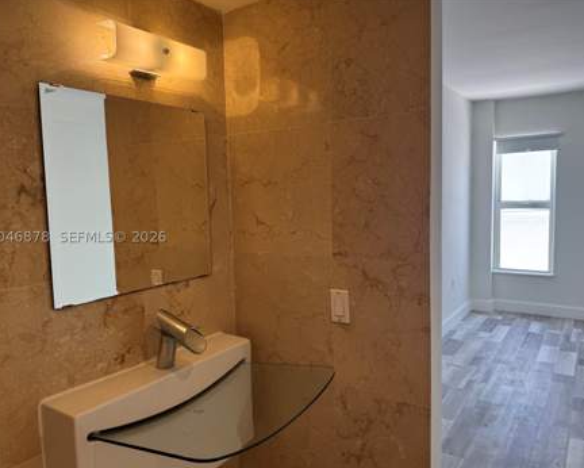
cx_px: 291
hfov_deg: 66.0
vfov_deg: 55.0
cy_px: 237
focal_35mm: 26
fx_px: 450
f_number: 1.78
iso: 64
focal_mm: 6.76
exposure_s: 1/120
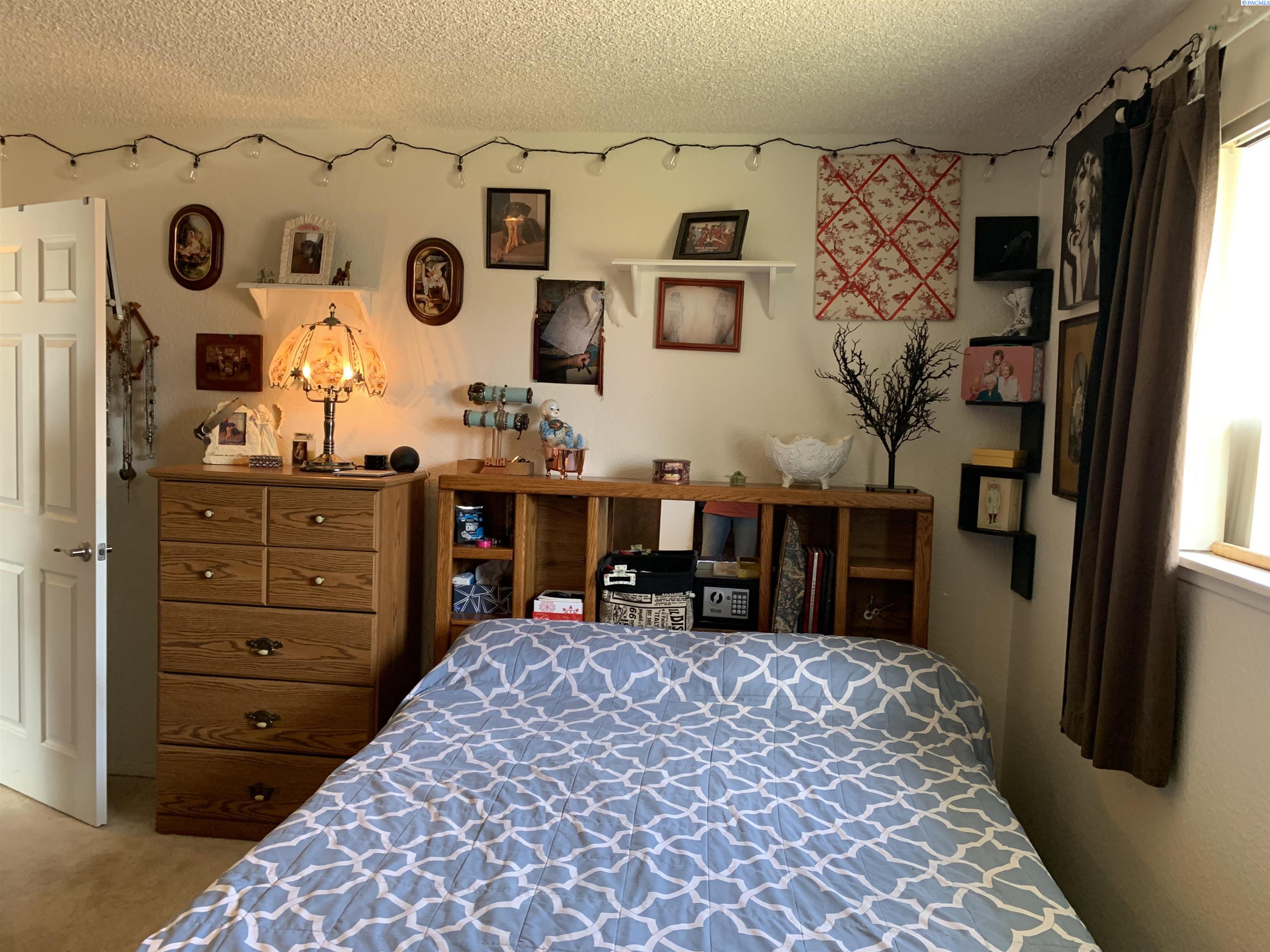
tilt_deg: -4.0
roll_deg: -2.0
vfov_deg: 53.1
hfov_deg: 67.3
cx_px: 635
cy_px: 476
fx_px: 954
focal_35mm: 26
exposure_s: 1/60
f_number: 1.8
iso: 160
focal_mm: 4.25
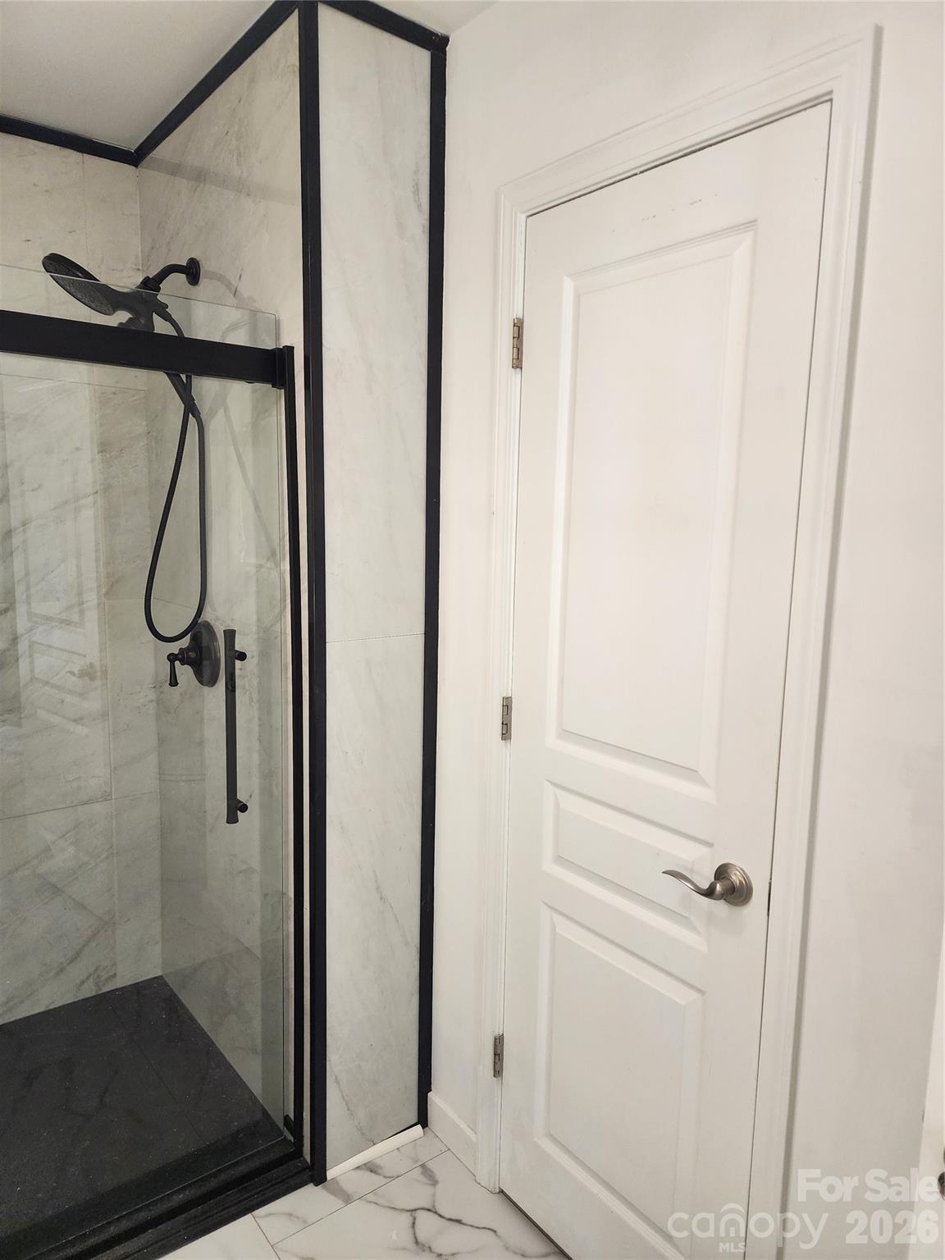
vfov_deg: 73.9
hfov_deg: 58.9
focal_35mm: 23
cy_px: 630
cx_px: 472
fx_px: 837
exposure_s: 1/120
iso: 250
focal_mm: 6.4
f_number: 1.8
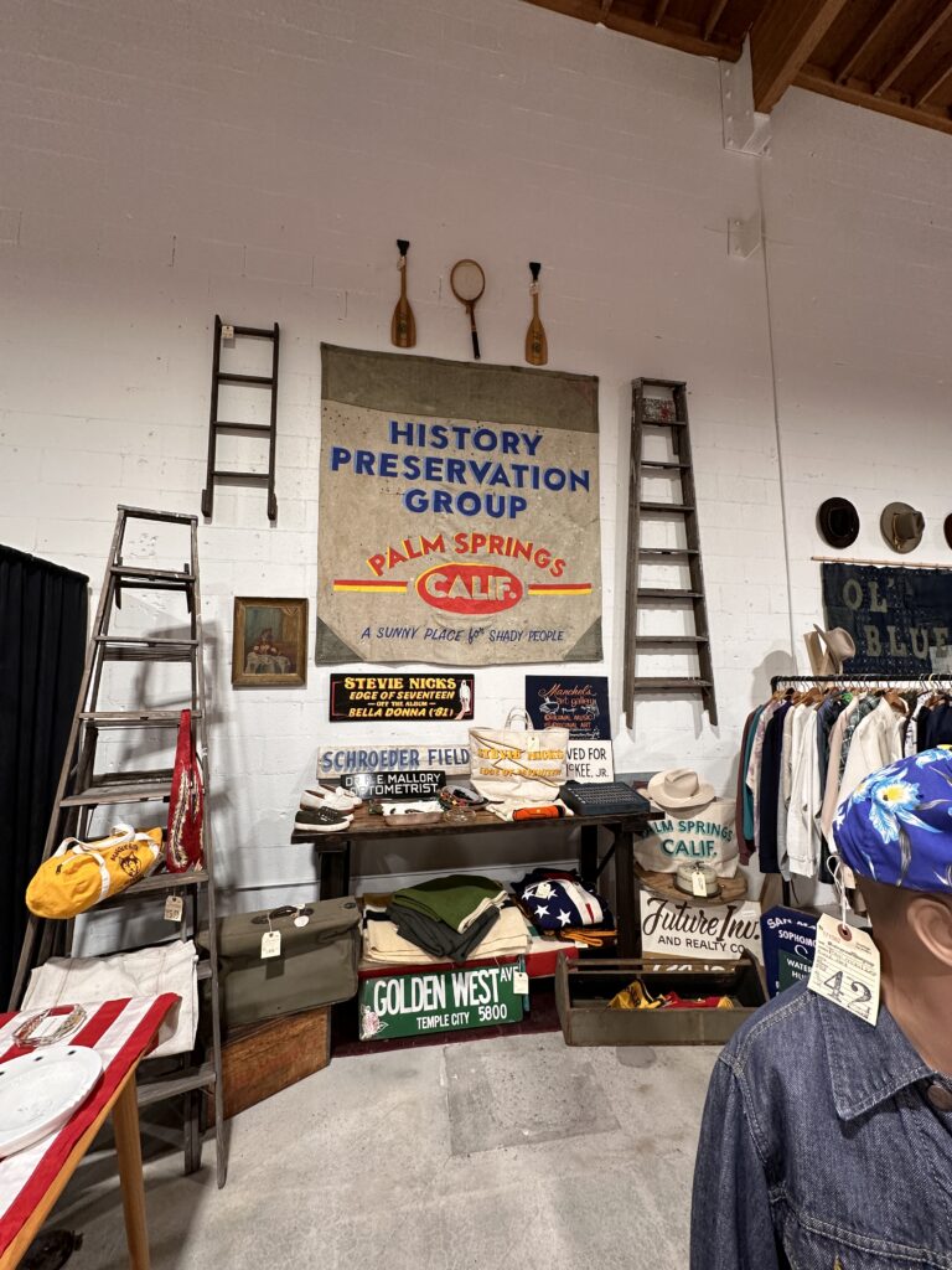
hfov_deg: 85.7
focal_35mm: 14
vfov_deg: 102.1
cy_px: 635
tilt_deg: +6.5
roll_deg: -0.3
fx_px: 513
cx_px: 476
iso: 200
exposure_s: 1/120
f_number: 2.2
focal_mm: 2.22
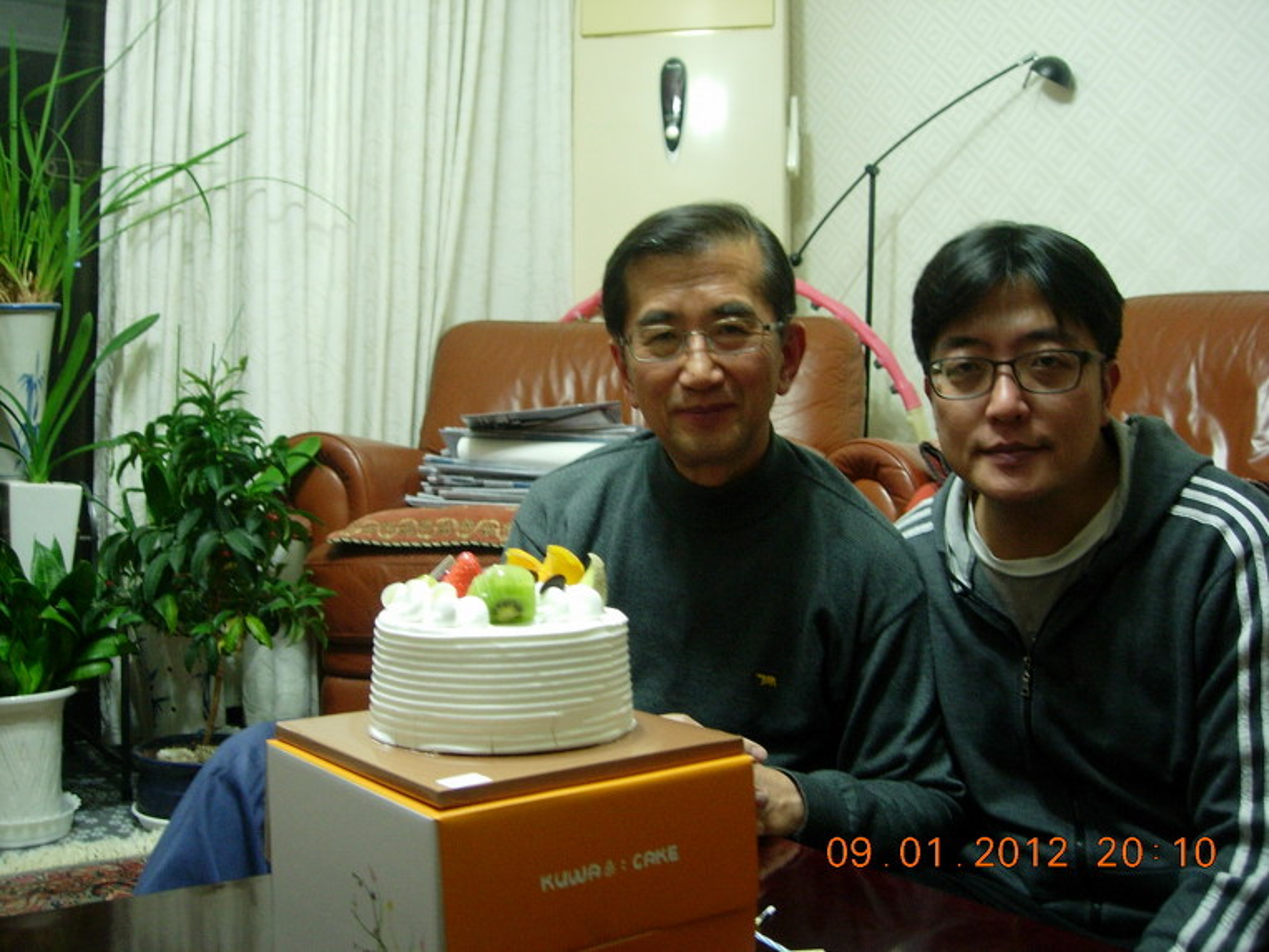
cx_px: 634
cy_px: 476
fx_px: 1393
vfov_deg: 37.7
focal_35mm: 38
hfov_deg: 49.0
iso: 200
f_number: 2.8
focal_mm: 7.8
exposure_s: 1/8.7
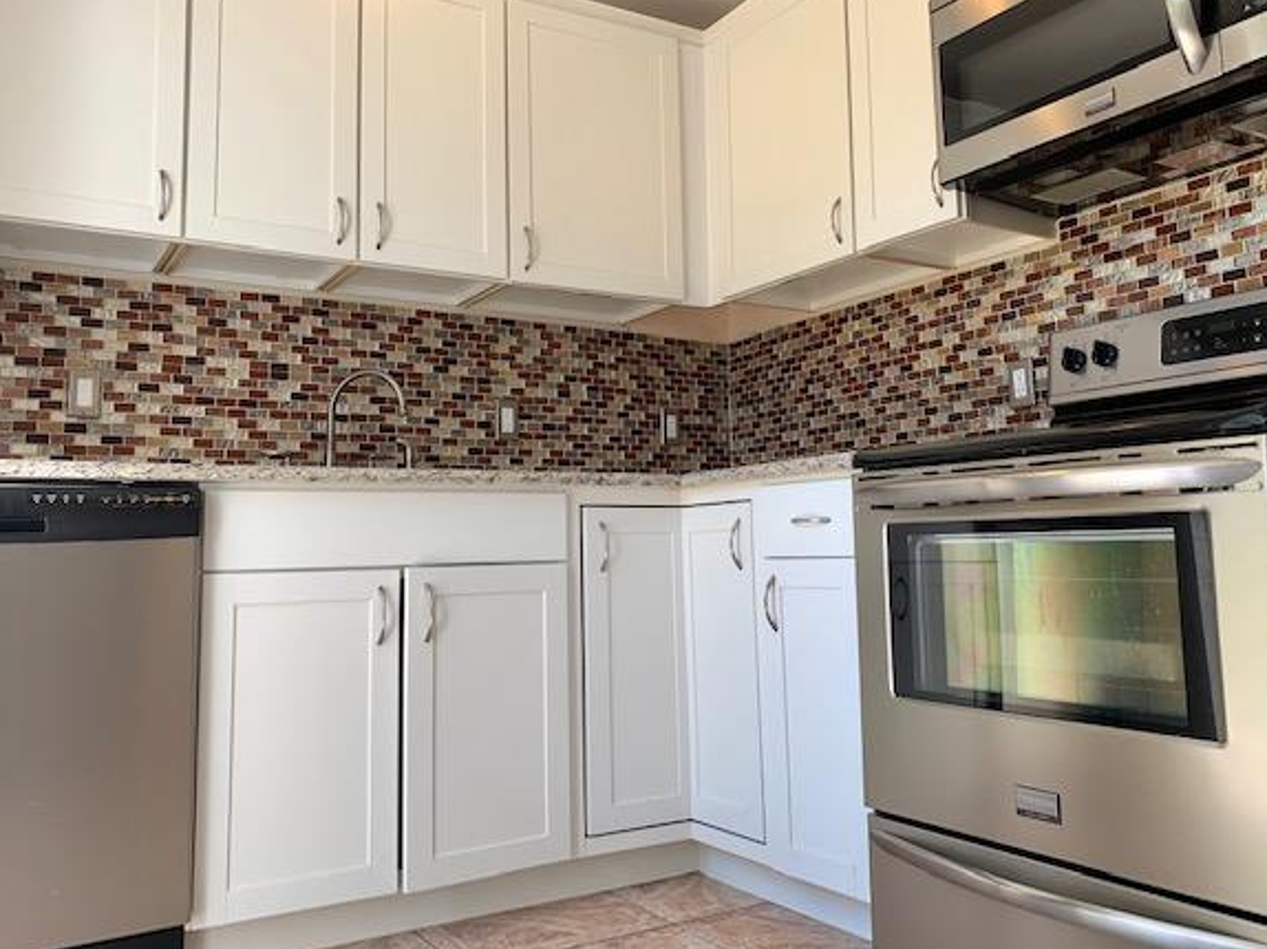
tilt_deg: +6.0
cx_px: 629
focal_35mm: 29
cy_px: 426
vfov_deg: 48.1
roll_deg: +1.4
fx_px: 1061
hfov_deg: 61.7
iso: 25
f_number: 1.8
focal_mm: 4.25
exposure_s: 1/144
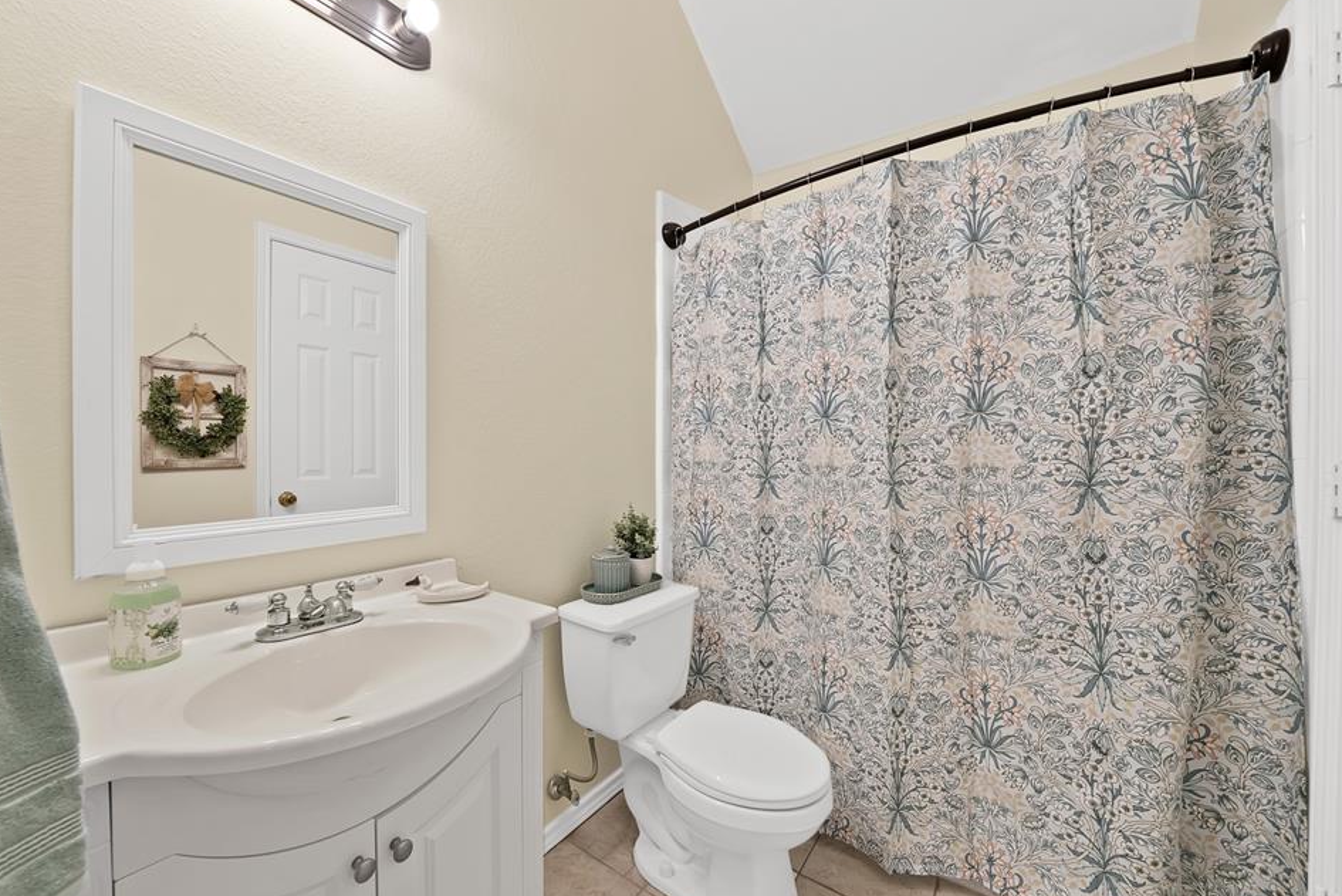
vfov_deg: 85.5
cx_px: 626
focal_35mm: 13
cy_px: 464
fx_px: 485
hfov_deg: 108.1
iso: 640
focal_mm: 12
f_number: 9
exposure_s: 1/3
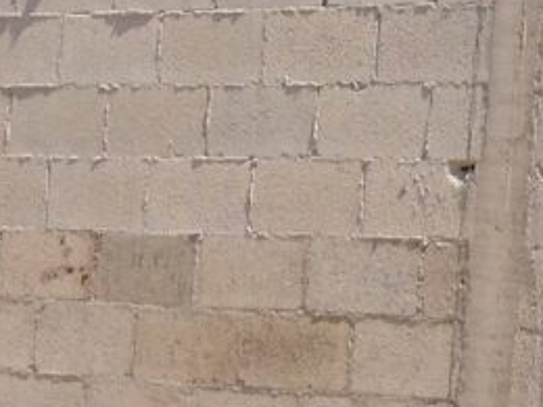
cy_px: 73
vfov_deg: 7.2
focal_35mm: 207
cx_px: 846
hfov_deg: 9.3
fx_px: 3247
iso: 50
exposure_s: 1/2907
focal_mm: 4.28
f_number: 2.4
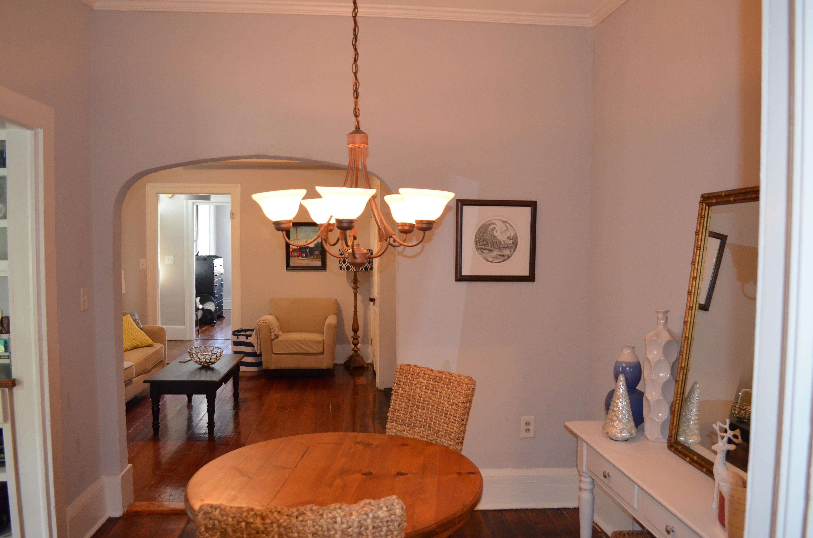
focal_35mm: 27
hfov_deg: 67.5
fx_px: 608
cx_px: 406
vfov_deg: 47.7
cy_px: 269
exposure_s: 1/60
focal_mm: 18
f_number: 3.5
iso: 2800
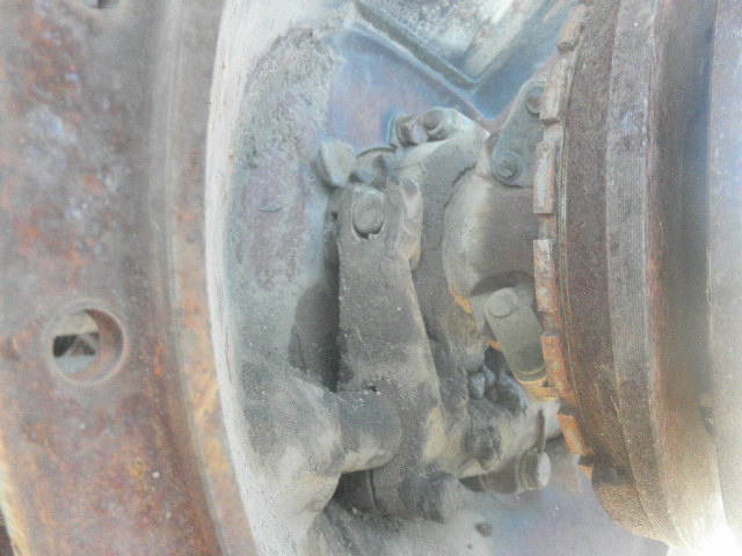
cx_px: 371
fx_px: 600
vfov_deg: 49.7
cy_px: 278
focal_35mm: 28
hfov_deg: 63.4
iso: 125
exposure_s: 1/30
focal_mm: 5
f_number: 3
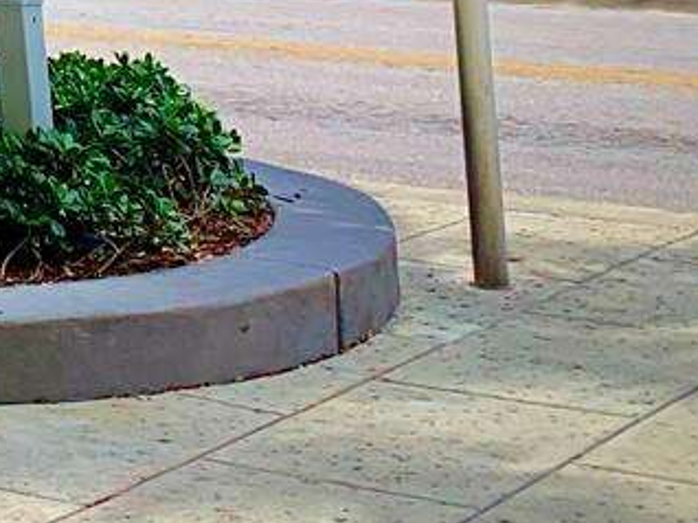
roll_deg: +0.2
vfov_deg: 10.0
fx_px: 2640
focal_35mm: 131
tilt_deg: +10.0
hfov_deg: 13.1
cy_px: -708
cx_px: -678
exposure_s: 1/1001
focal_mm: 4.25
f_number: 1.8
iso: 25
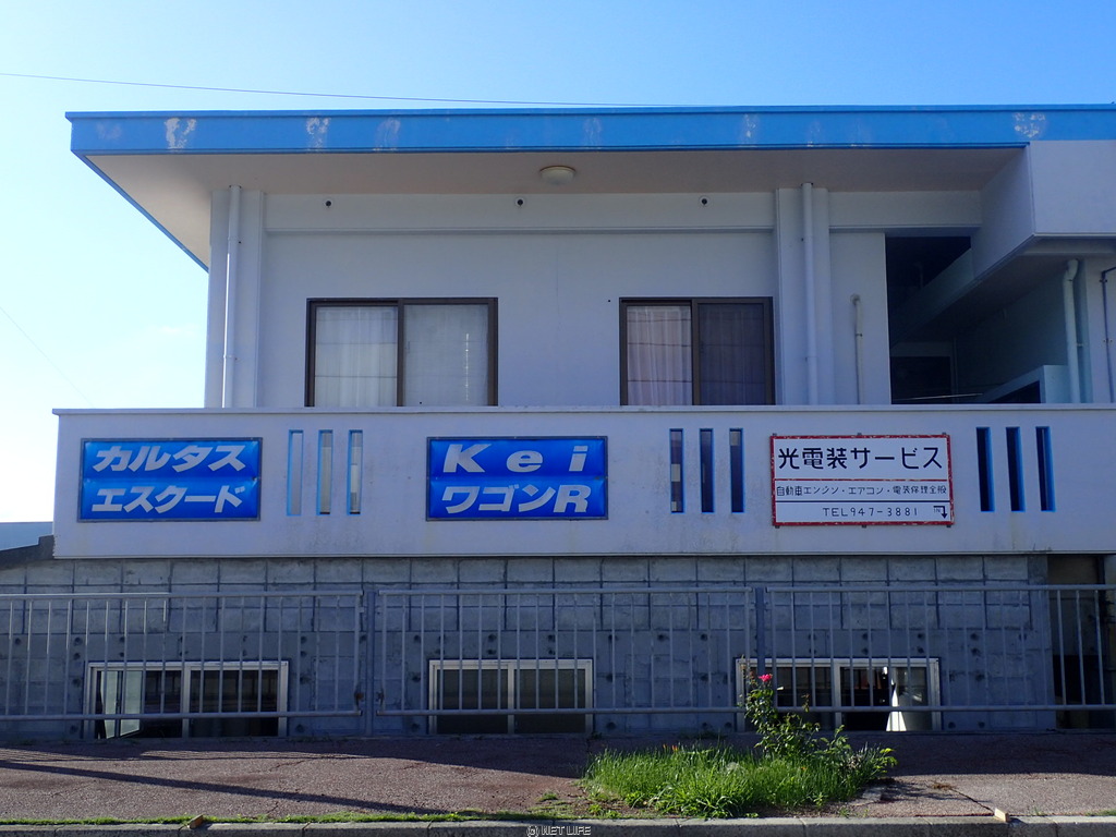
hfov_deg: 49.0
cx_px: 558
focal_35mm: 38
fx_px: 1225
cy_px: 418
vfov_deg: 37.7
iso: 100
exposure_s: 1/640
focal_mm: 6.86
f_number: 3.5
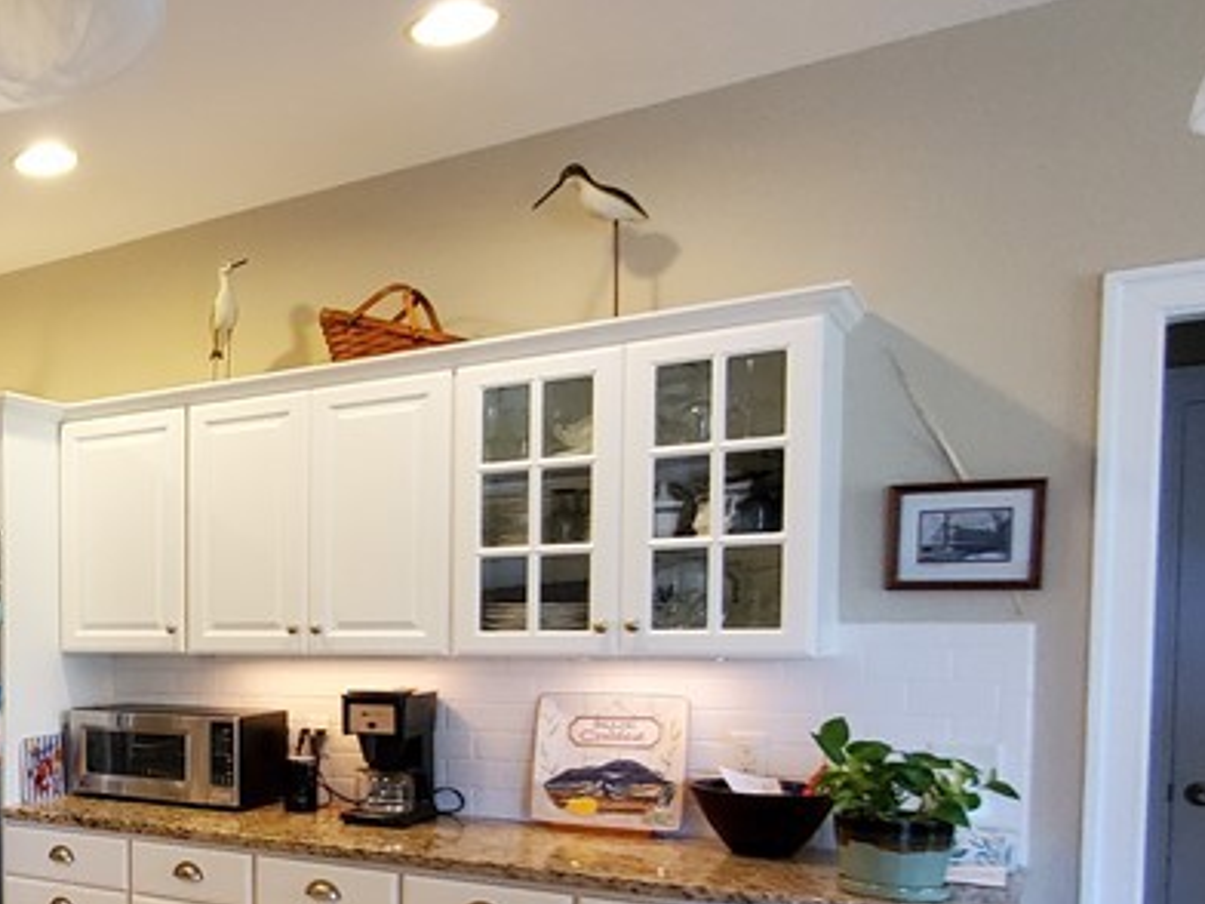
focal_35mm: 34
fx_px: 1184
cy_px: 686
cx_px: -105
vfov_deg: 40.5
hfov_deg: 42.8
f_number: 2.2
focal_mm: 1.8
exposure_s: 1/59
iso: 400
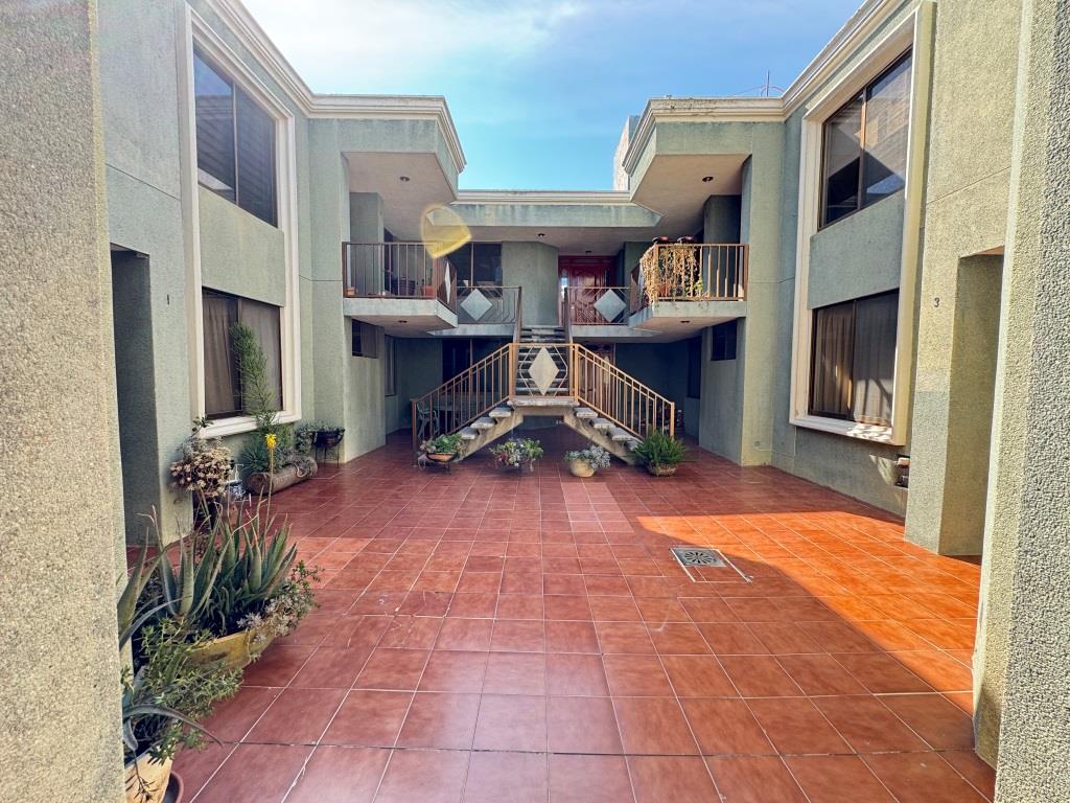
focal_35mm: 14
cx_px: 535
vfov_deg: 85.7
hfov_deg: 102.1
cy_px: 402
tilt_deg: -3.9
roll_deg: -1.2
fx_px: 433
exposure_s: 1/189
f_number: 2.2
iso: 40
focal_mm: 2.22
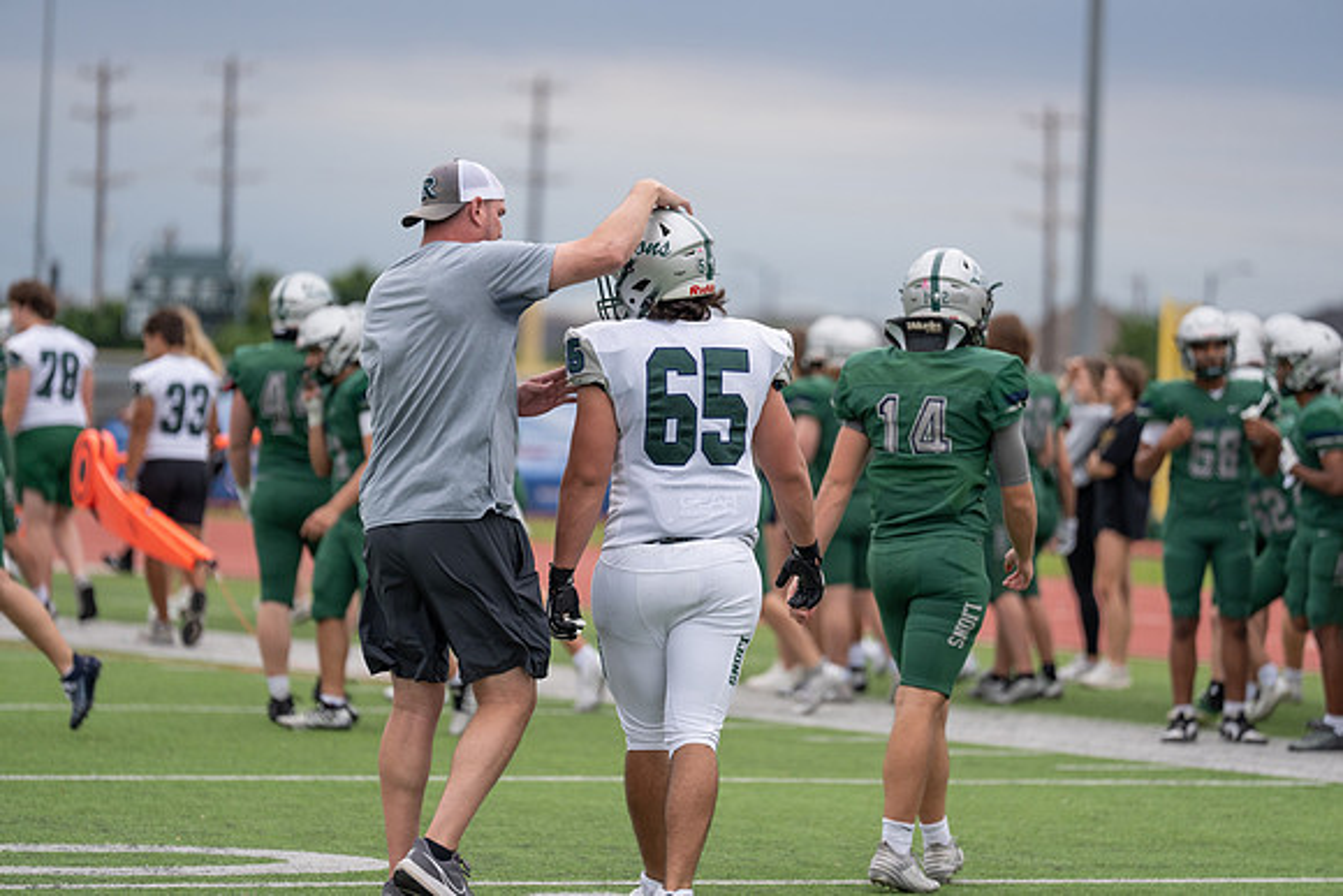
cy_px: 448
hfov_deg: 10.9
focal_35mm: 188
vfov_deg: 7.3
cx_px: 672
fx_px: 7015
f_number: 2.8
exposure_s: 1/1250
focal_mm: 188
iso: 250
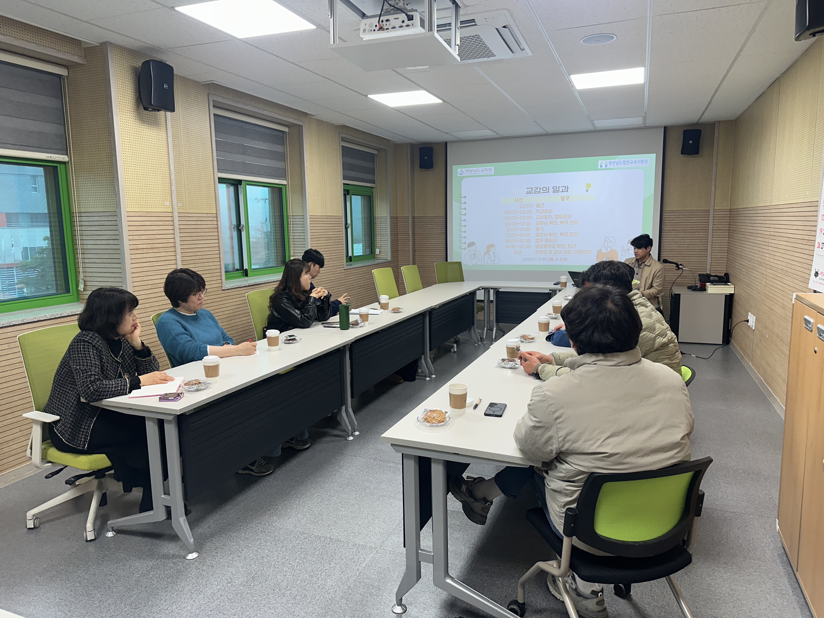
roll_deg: +1.1
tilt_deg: -8.3
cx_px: 412
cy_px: 309
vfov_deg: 56.8
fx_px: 571
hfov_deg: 71.6
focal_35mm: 24
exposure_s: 1/120
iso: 125
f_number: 1.78
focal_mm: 6.86
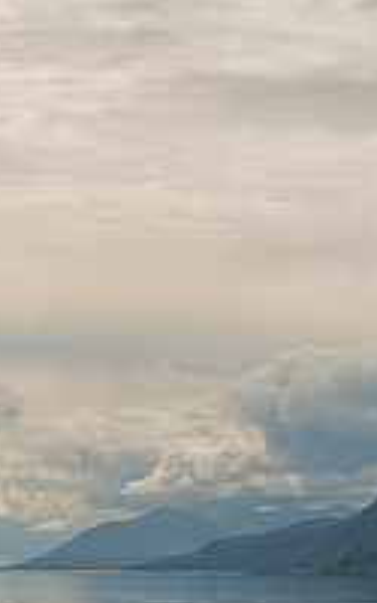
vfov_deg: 8.4
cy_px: 507
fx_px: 4077
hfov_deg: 5.3
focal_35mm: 248
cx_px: 492
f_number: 7.1
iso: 100
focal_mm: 70
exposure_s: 1/500
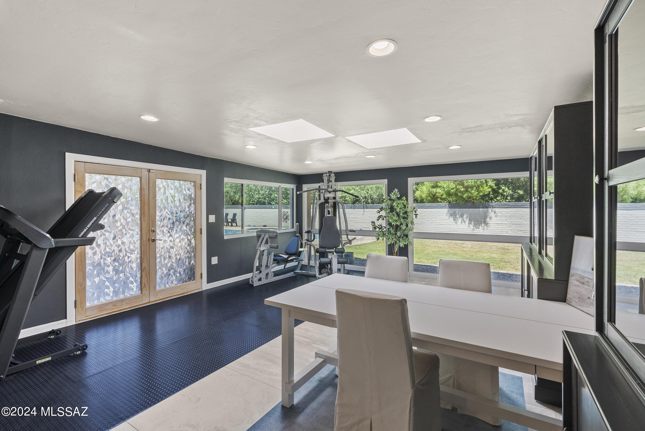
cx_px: 322
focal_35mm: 16
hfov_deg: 96.7
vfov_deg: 73.8
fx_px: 287
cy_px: 216
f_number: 8
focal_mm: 16
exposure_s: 1/5
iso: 200
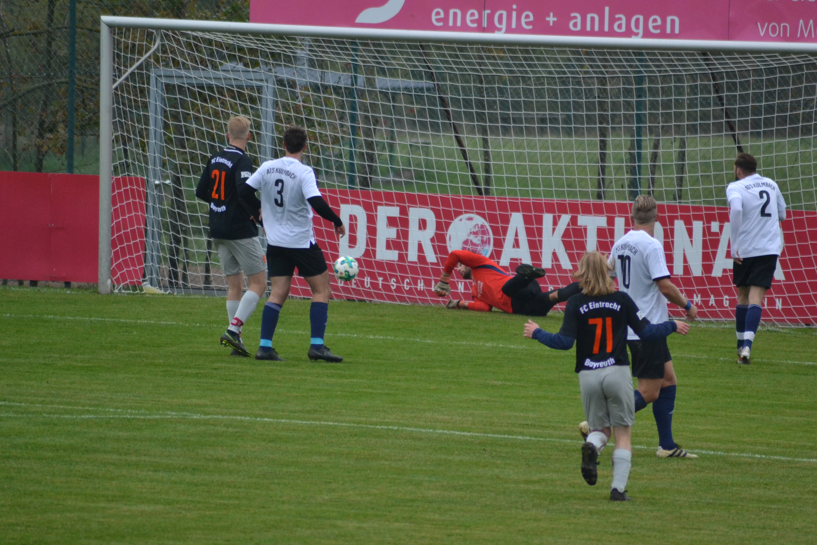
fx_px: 10212
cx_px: 408
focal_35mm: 450
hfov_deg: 4.6
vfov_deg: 3.1
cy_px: 272
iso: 1600
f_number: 5.6
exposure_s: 1/500
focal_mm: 300
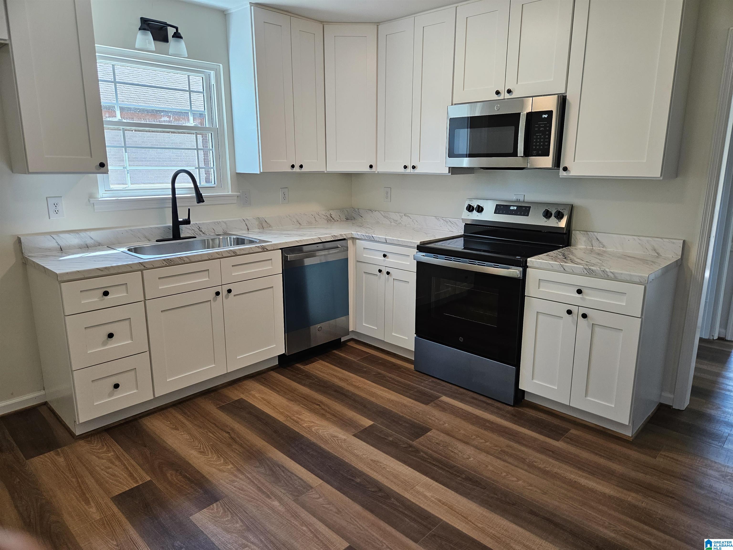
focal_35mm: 23
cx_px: 366
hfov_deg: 73.9
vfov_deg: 58.9
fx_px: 487
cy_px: 275
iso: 160
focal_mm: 5.4
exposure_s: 1/120
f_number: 1.8
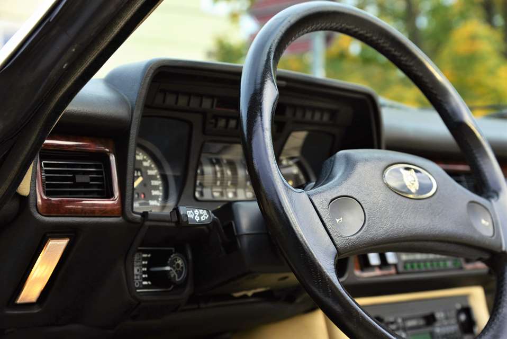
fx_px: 1057
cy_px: 170
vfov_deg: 18.2
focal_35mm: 75
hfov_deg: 27.0
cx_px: 254
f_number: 6.3
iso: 320
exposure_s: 1/100
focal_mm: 75
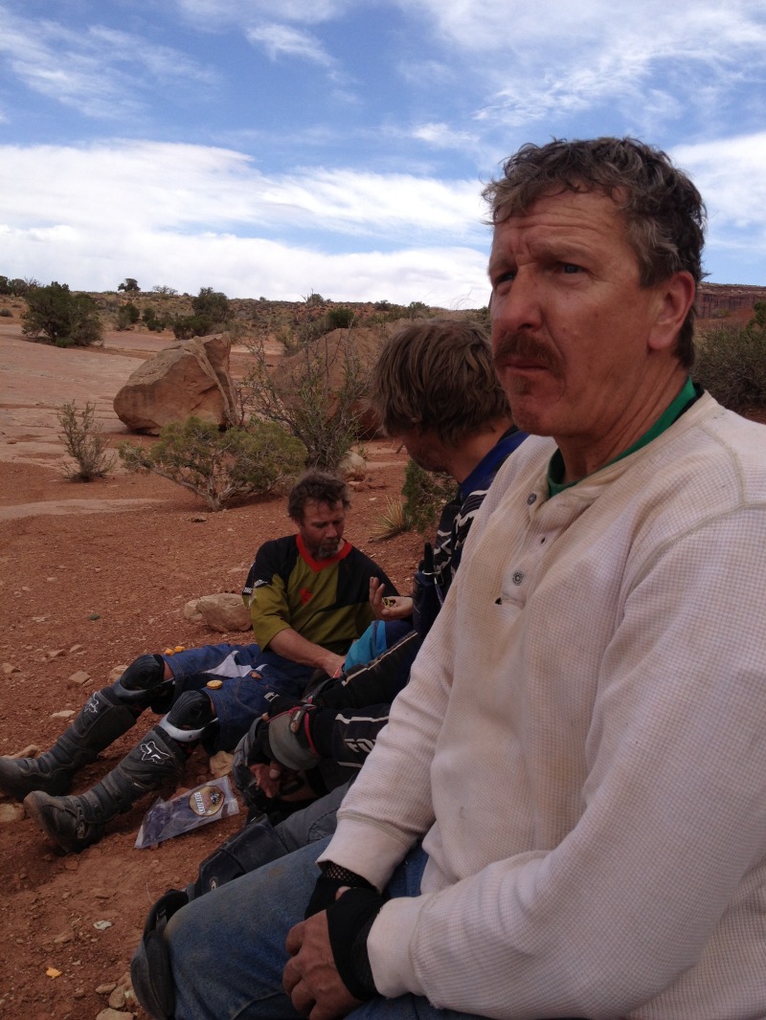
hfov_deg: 40.7
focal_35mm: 35
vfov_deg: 52.6
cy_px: 510
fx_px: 1032
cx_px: 383
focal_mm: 4.28
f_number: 2.4
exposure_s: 1/1672
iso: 50
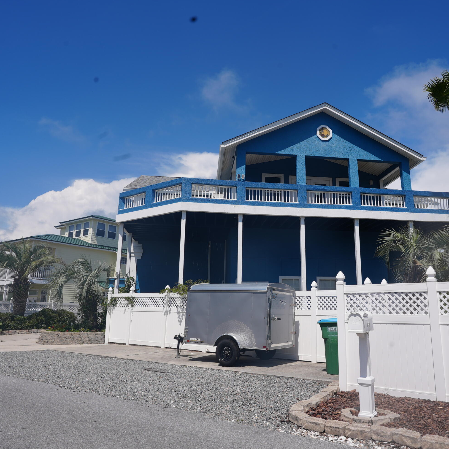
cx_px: 265
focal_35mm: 26
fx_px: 382
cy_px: 225
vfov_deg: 60.9
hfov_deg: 60.5
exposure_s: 1/250
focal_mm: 20
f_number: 10
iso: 80
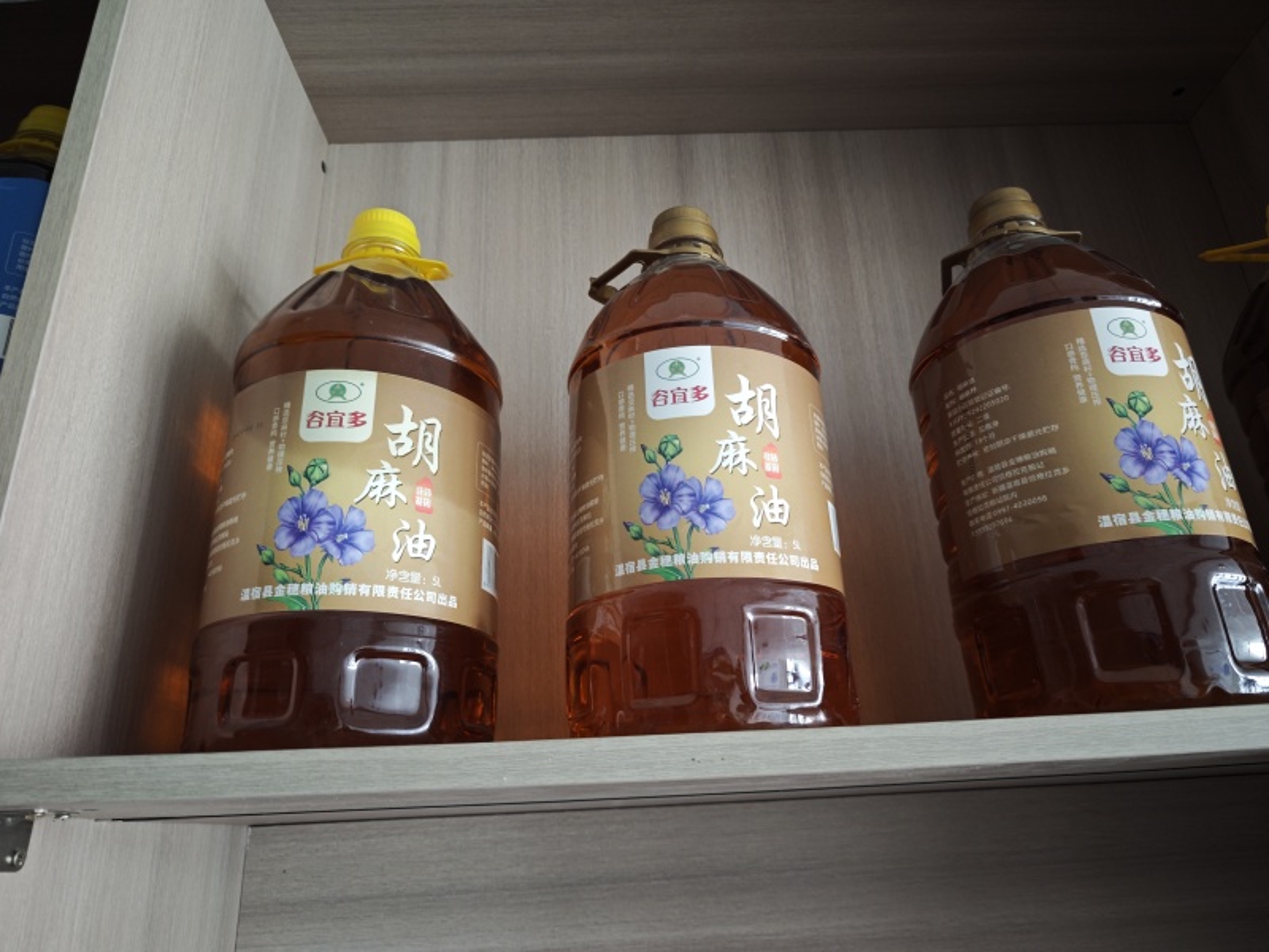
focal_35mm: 23
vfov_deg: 58.9
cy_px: 476
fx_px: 843
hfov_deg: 73.9
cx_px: 634
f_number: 1.62
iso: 640
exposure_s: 1/47.9
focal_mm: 6.55
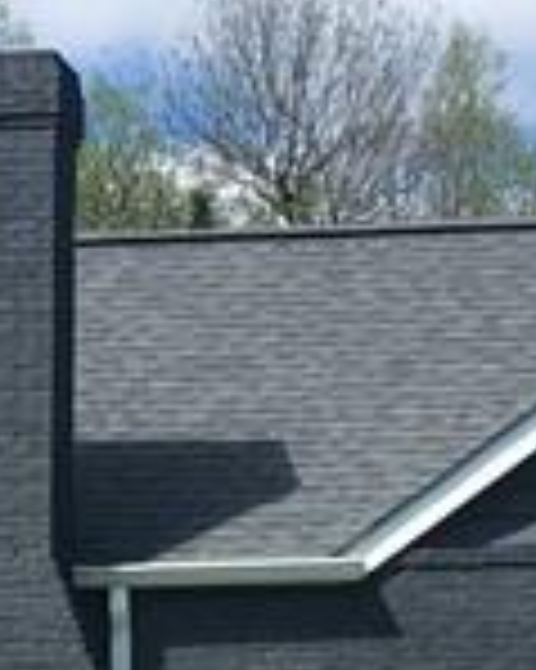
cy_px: 432
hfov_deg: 7.8
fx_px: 3871
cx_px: -275
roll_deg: -2.1
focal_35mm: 195
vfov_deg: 9.9
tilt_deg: +8.8
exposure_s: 1/905
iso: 25
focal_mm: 4.15
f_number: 2.2
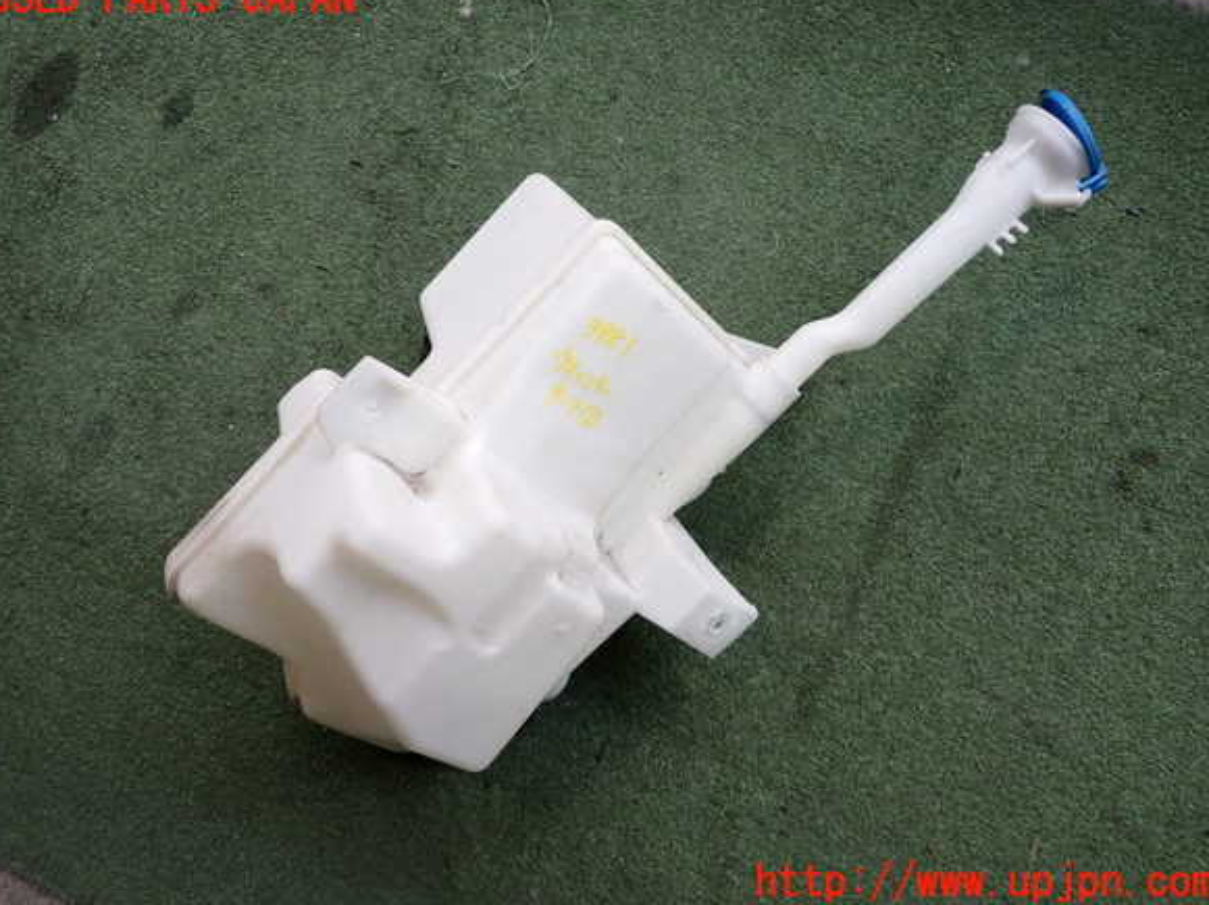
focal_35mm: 31
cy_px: 441
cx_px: 601
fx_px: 1082
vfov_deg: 45.4
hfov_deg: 58.4
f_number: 2.3
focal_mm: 5.4
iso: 125
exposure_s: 1/125
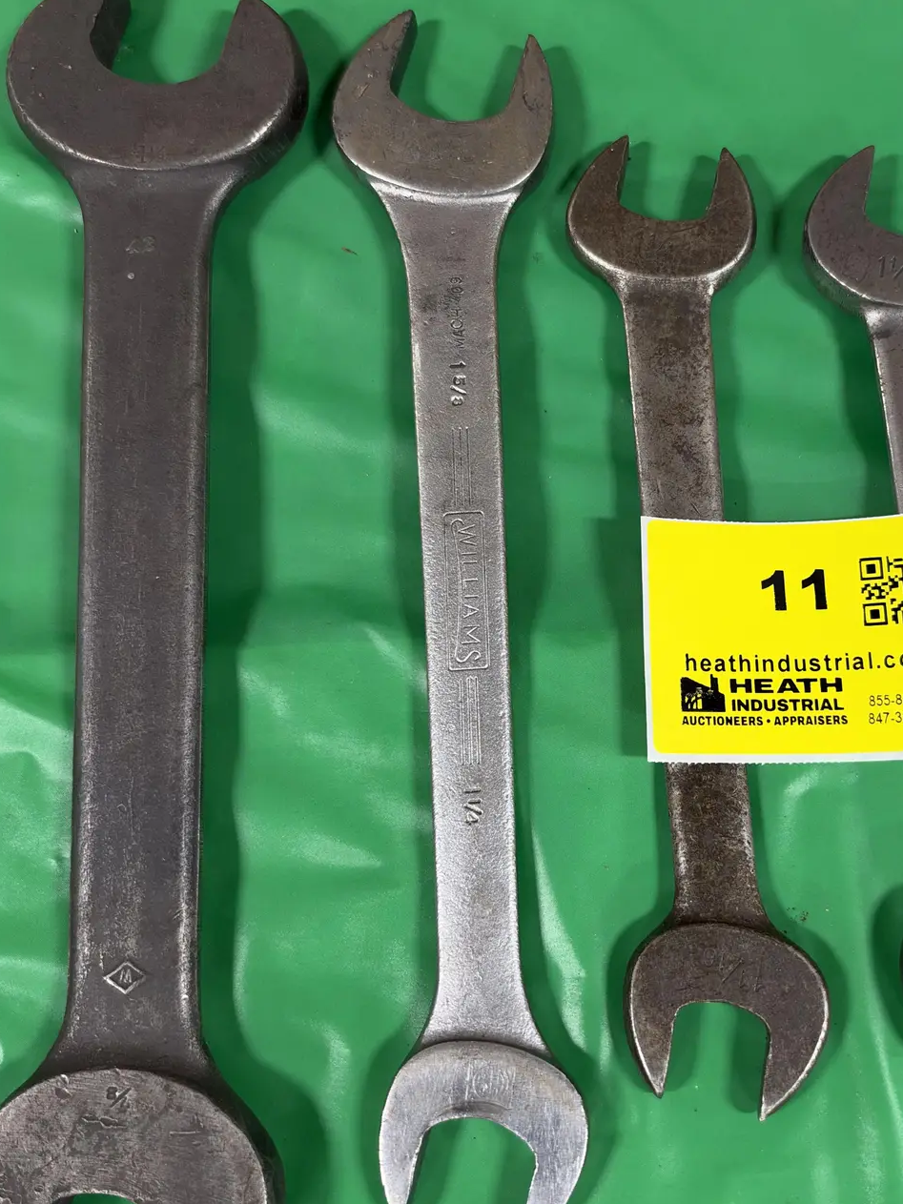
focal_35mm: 38
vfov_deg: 49.0
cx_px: 621
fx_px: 1322
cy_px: 587
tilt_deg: -76.3
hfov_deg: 37.2
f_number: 1.48
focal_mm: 6.93
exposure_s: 1/120
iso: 200
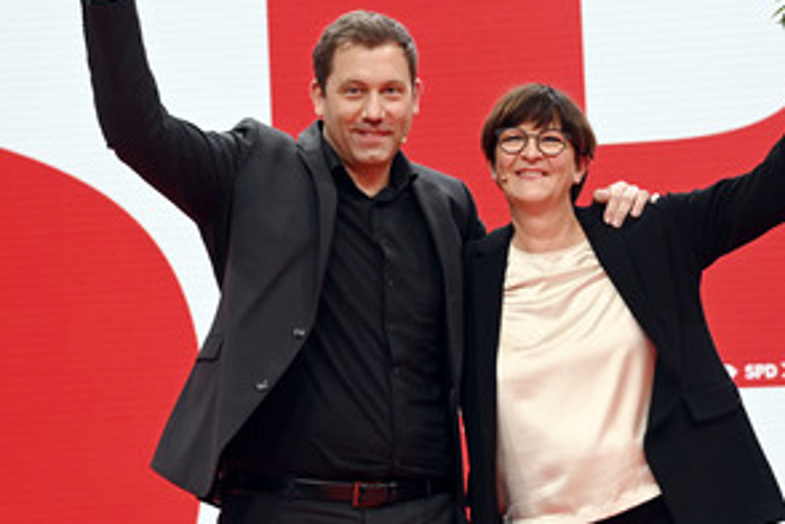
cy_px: 176
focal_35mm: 138
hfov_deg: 14.9
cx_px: 418
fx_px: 3009
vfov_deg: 9.9
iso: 5000
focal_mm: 90
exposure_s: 1/500
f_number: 5.6
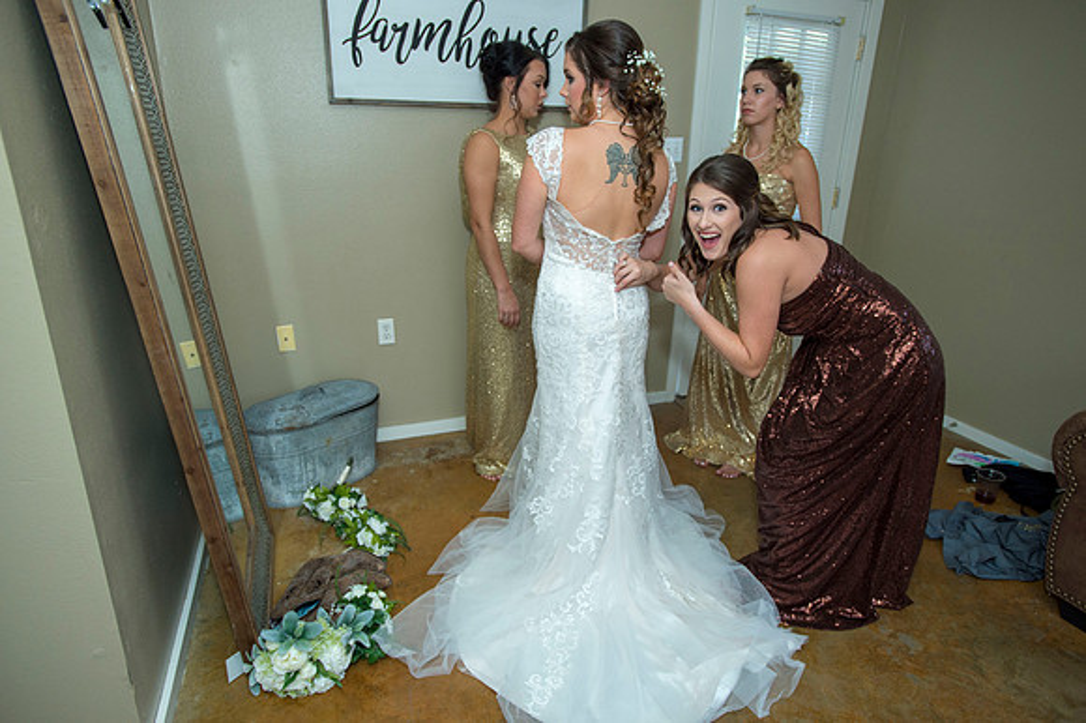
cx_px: 543
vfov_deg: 61.9
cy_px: 362
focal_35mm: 20
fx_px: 603
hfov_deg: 84.0
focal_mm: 20
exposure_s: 1/200
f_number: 3.5
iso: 1250
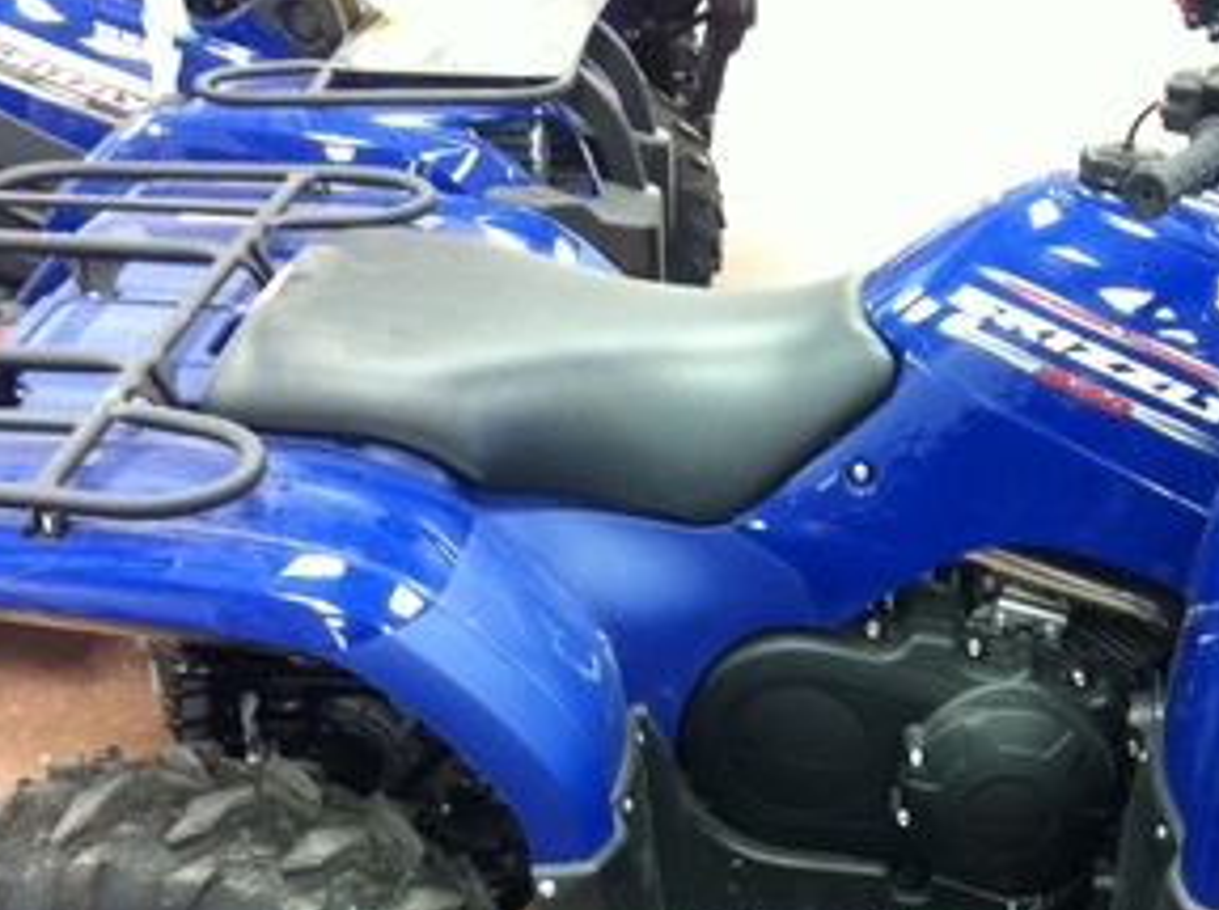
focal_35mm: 66
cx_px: 830
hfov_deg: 29.2
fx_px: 2320
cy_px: 783
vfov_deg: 21.8
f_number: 2.8
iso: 320
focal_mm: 3.85
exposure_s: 1/15
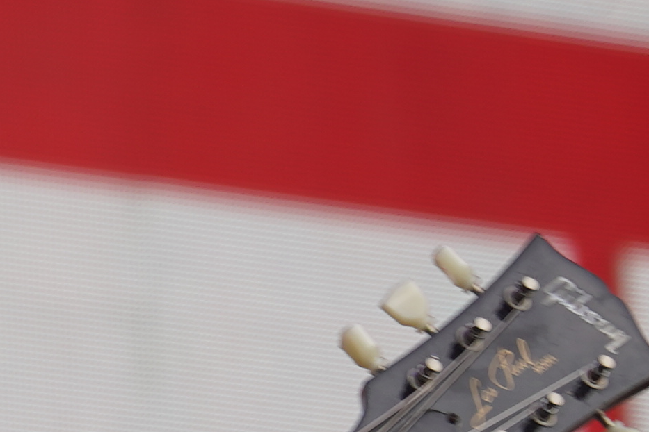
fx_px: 12168
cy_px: 657
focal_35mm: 675
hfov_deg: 3.0
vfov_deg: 2.0
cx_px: -665
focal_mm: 105
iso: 100
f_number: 4.5
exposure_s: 1/200
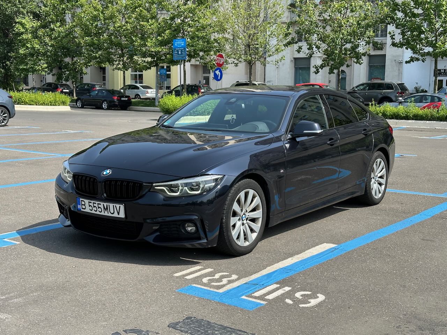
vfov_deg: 30.3
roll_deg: -0.7
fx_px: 620
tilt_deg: -7.5
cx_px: 224
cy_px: 168
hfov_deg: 39.7
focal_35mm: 48
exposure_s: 1/1880
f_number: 1.78
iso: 64
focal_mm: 6.86
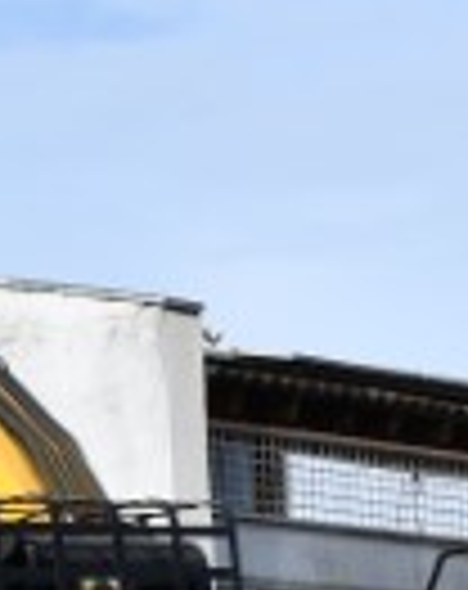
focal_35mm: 184
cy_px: 804
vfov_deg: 10.3
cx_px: -396
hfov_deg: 8.1
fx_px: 3201
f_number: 9
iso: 100
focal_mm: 27
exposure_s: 1/320
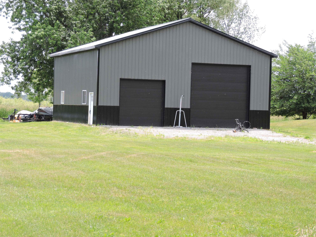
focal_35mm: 100
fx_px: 913
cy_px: 118
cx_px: 158
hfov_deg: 19.6
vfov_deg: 14.8
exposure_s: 1/200
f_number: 4.1
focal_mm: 17.8
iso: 100
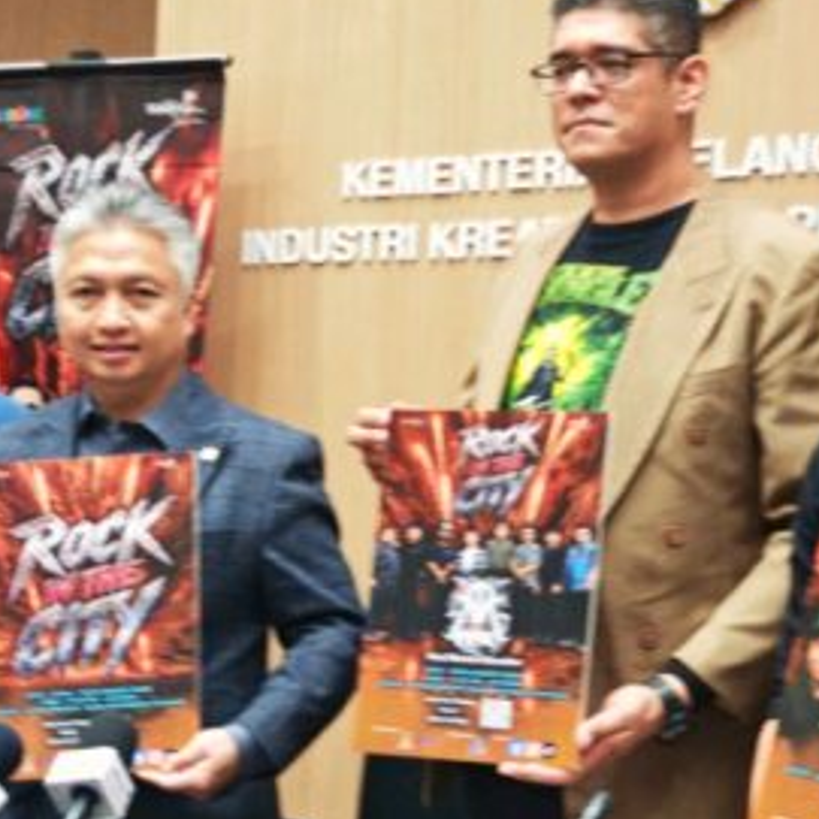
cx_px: 360
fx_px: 2570
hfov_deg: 18.1
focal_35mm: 96
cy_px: 447
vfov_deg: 18.1
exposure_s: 1/60.2
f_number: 1.4
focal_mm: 6.83
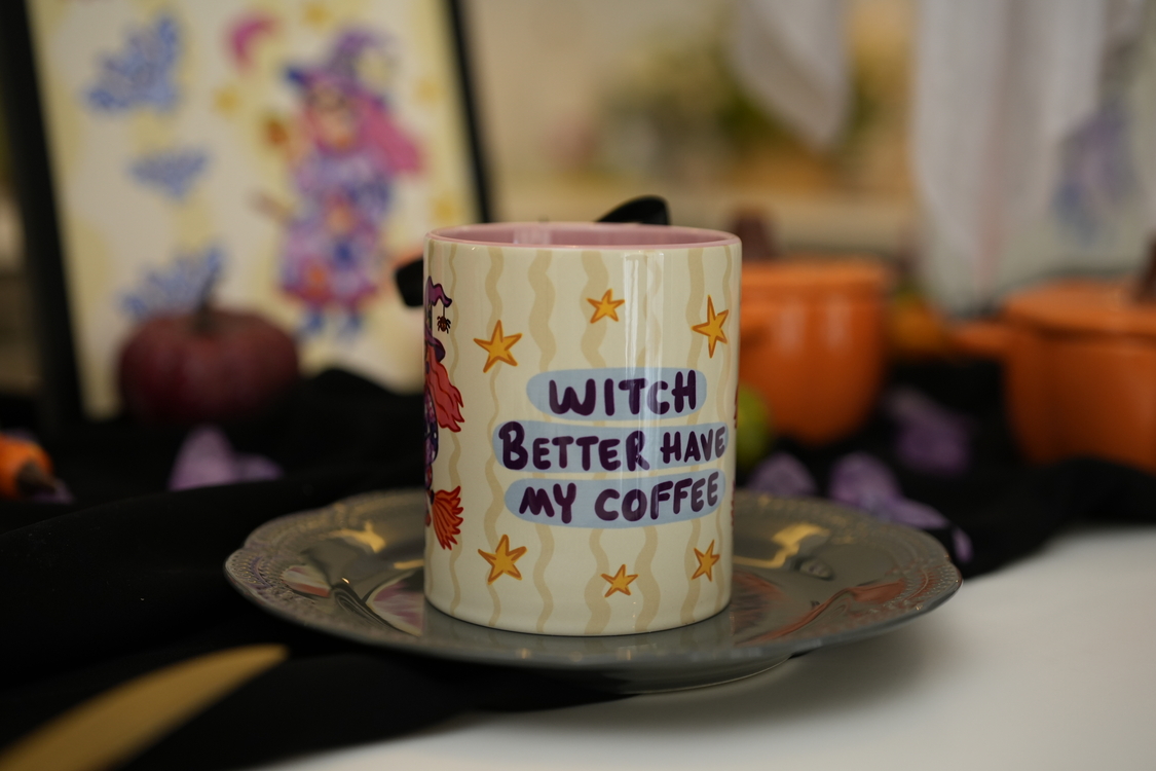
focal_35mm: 50
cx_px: 578
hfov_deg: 39.6
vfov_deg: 27.0
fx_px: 1605
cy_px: 386
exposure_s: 1/200
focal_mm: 50
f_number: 2.8
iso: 1000
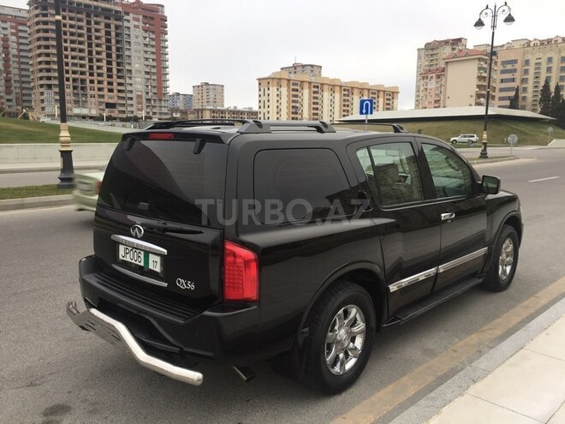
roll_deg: +0.2
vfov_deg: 48.2
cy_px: 212
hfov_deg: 61.7
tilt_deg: -8.3
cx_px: 282
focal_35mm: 29
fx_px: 473
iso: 32
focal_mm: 4.15
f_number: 2.2
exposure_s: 1/113
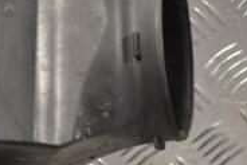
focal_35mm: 235
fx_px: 1614
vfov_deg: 5.9
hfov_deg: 8.5
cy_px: 114
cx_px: -152
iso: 560
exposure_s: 1/60
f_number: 5.3
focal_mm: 48
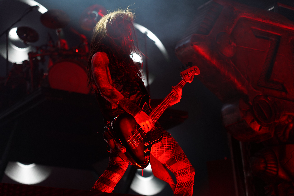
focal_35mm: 105
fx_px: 857
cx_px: 147
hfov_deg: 19.5
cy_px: 98
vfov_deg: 13.0
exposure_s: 1/125
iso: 1000
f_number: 4
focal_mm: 105
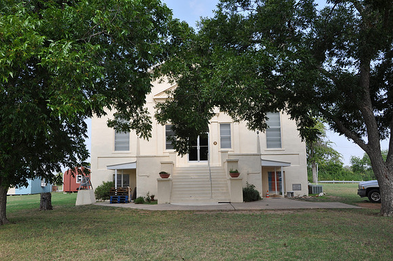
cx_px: 196
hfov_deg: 57.3
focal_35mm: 33
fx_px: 360
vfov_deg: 39.9
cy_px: 130
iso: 200
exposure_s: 1/100
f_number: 10
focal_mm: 22
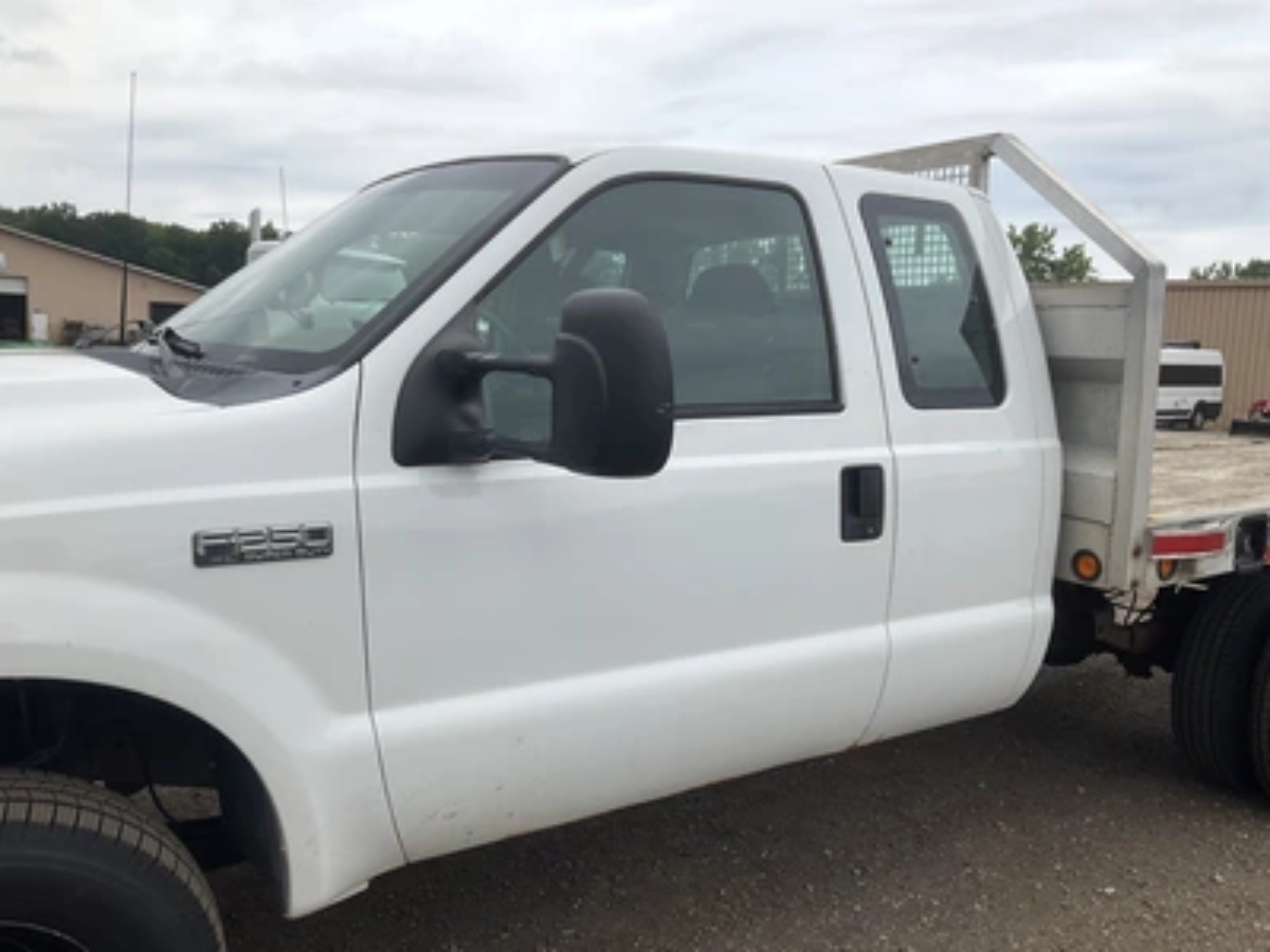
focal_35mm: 29
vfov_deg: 48.2
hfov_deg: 61.7
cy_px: 476
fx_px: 1064
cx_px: 635
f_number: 1.8
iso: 25
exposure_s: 1/1250
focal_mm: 3
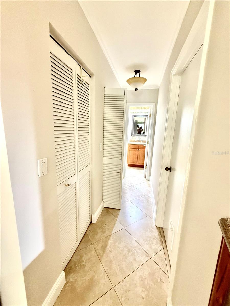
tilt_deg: -9.8
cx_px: 115
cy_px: 153
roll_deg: -2.5
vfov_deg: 102.1
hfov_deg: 85.7
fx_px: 124
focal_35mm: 14
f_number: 2.2
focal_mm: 2.22
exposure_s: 1/60
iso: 500
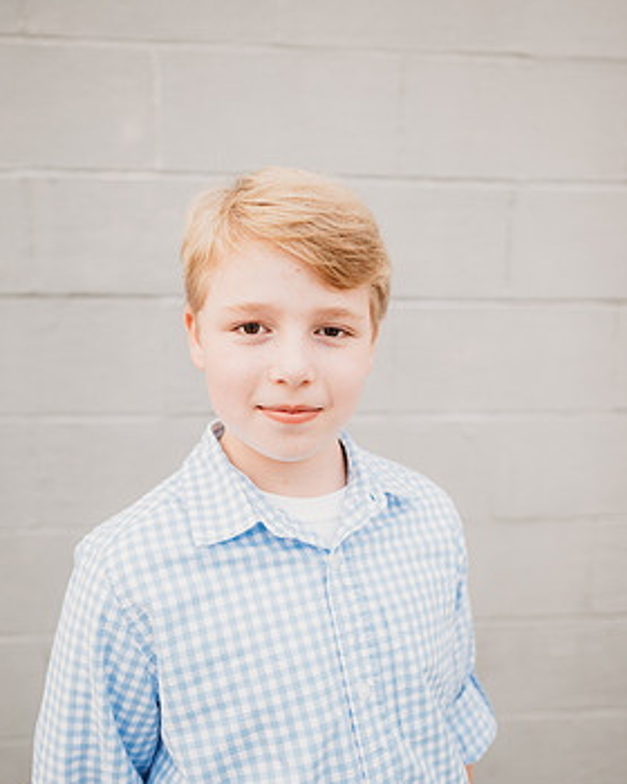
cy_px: 370
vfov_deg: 60.4
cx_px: 293
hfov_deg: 49.9
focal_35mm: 29
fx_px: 673
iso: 320
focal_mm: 24
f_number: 2.5
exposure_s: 1/250
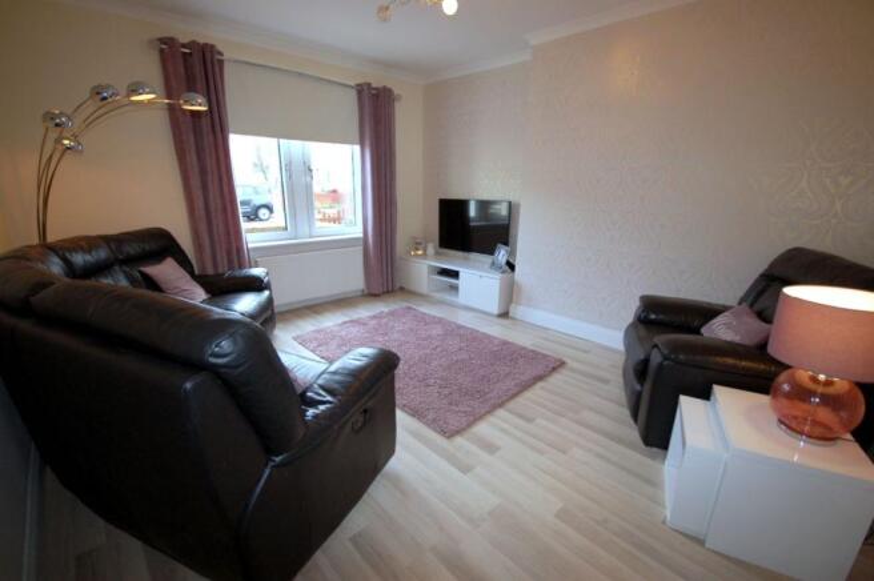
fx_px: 364
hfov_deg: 100.4
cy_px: 290
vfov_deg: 77.2
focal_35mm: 15
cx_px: 437
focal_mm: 10
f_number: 4.5
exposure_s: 1/80
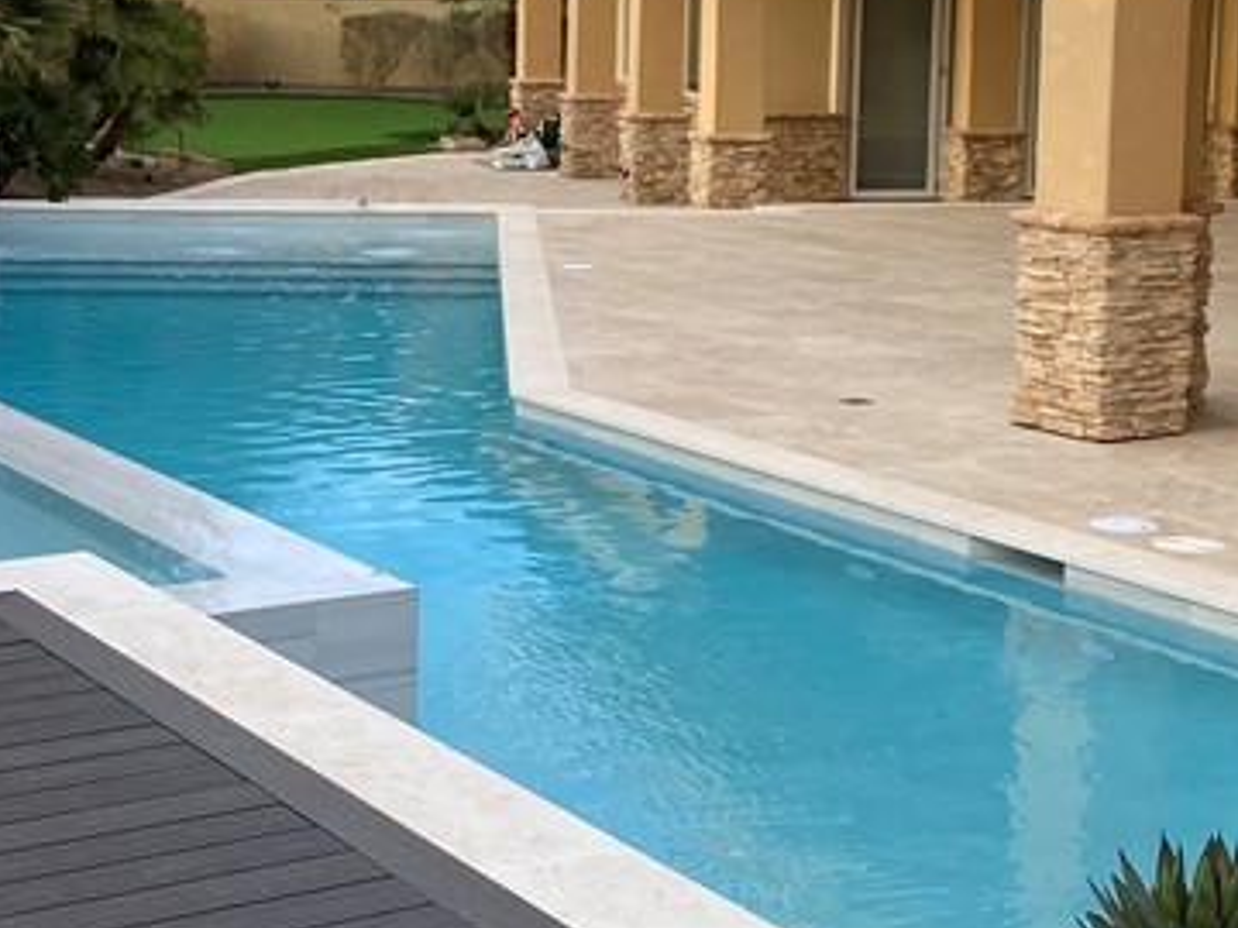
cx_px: 399
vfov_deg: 19.8
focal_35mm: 74
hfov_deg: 26.2
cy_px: 278
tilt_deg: -7.5
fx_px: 2647
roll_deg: -0.6
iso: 32
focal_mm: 4.25
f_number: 1.8
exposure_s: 1/487
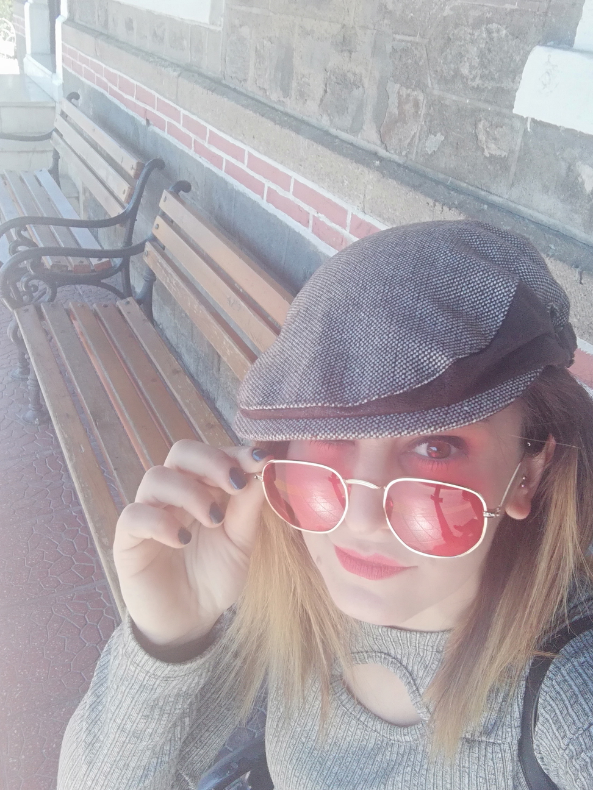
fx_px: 685
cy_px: 374
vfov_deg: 59.9
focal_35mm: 30
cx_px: 316
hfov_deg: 46.8
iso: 50
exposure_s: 1/203
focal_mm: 2.82
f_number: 2
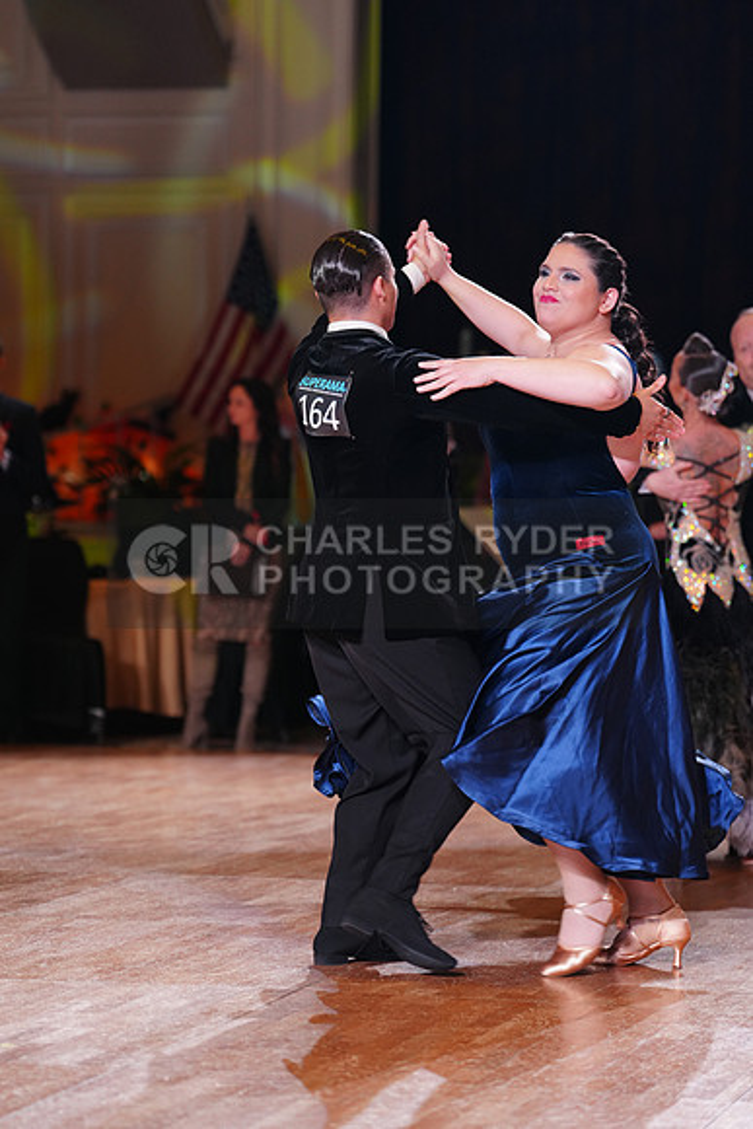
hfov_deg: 12.3
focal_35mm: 111
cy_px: 564
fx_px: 3480
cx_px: 376
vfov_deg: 18.4
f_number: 2.8
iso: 1250
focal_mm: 111
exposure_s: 1/400
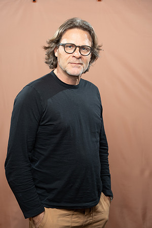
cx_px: 76
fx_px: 450
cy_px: 114
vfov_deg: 28.5
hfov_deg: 19.2
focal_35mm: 71
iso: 320
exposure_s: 1/160
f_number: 4
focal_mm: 71
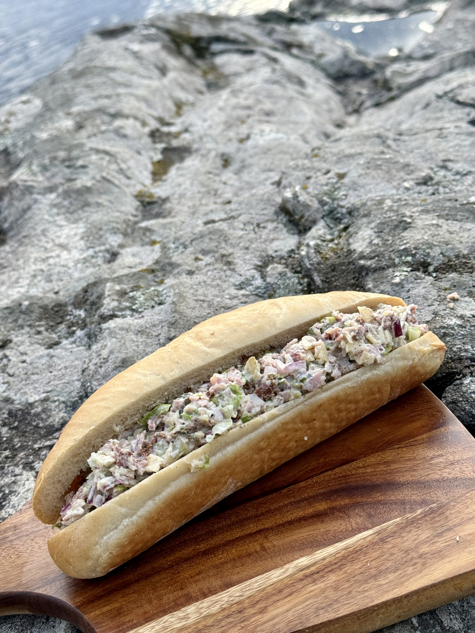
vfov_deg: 39.7
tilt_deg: -27.3
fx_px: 878
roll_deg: +13.5
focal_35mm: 48
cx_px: 238
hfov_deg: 30.3
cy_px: 316
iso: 64
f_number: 1.78
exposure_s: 1/995
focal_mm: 6.76
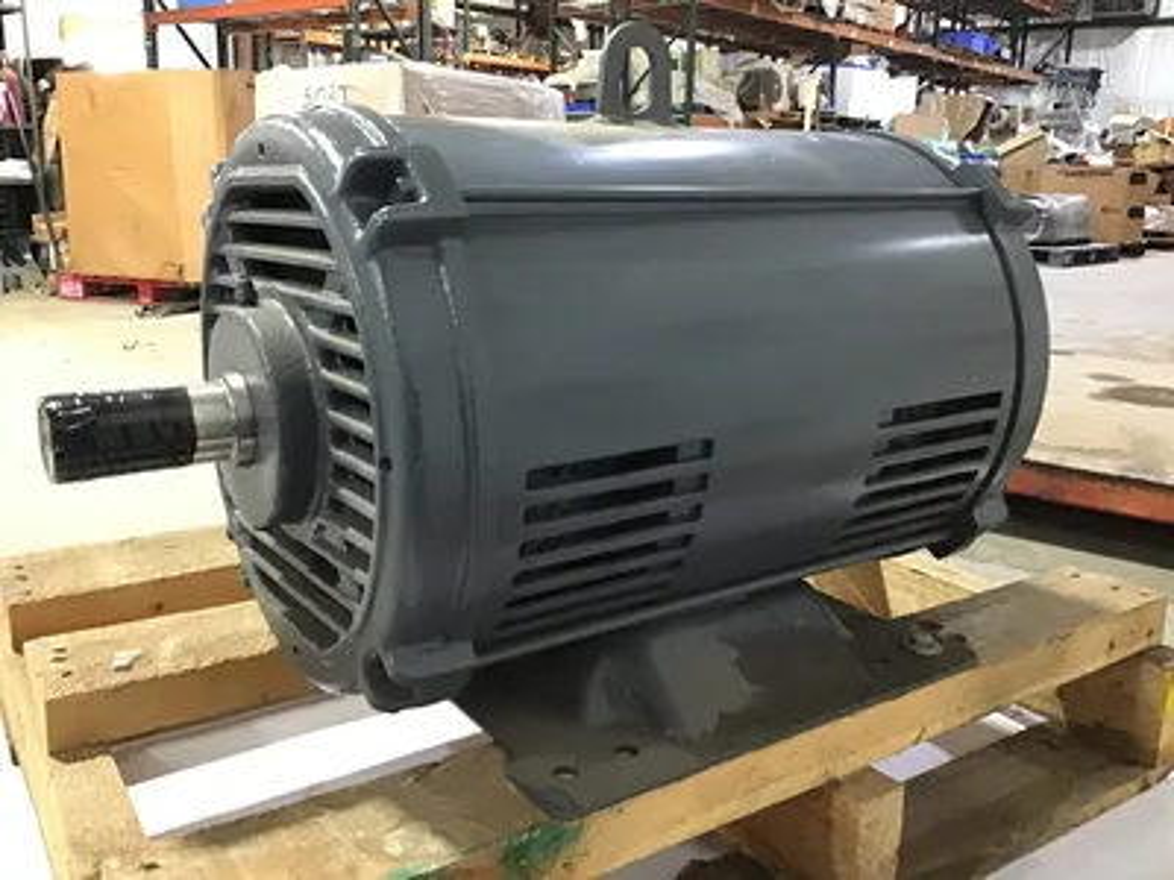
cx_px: 587
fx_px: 1051
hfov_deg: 58.4
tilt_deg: -14.5
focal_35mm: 31
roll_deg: -2.8
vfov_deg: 45.4
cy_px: 440
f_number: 2.4
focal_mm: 3.3
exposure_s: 1/15
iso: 320
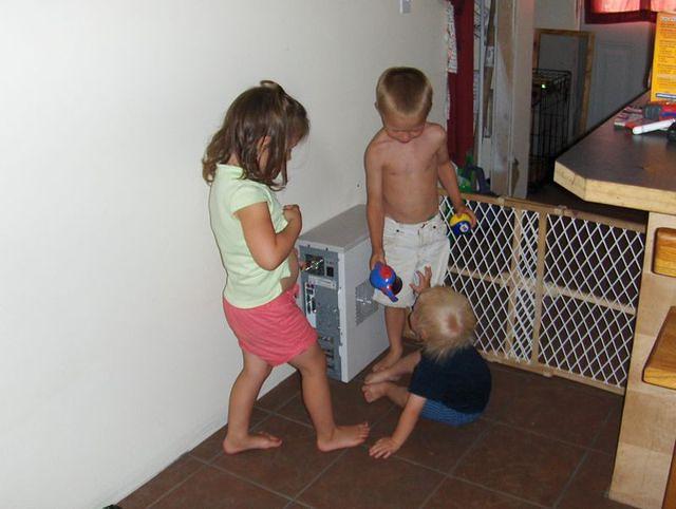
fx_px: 802
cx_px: 338
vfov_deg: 35.2
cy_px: 254
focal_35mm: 41
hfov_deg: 45.7
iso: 100
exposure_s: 1/60
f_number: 3.5
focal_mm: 6.5
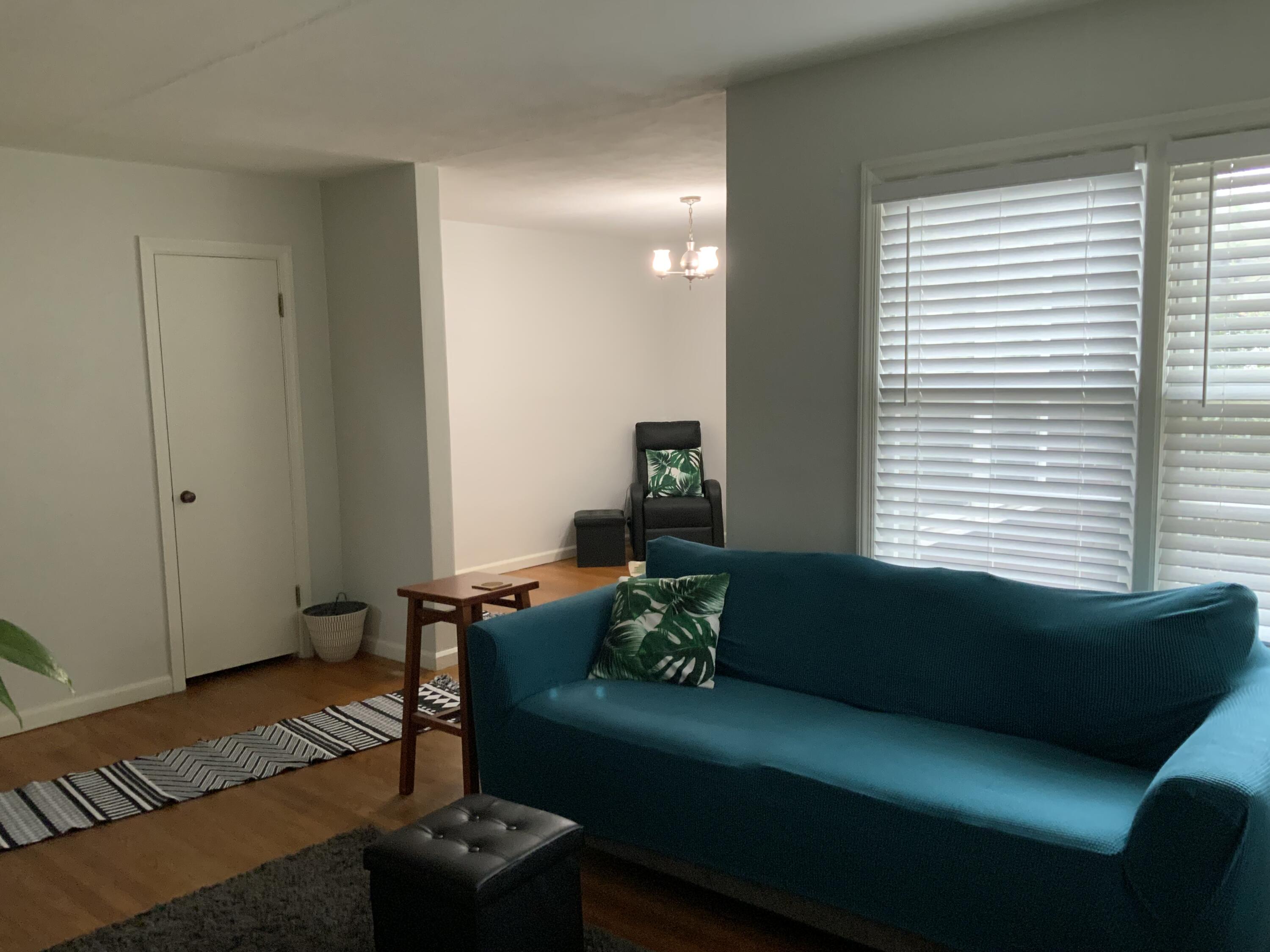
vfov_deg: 48.2
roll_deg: +1.2
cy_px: 476
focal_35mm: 29
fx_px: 1064
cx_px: 635
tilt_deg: -6.2
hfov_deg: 61.7
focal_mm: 3
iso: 250
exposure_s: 1/60
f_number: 1.8
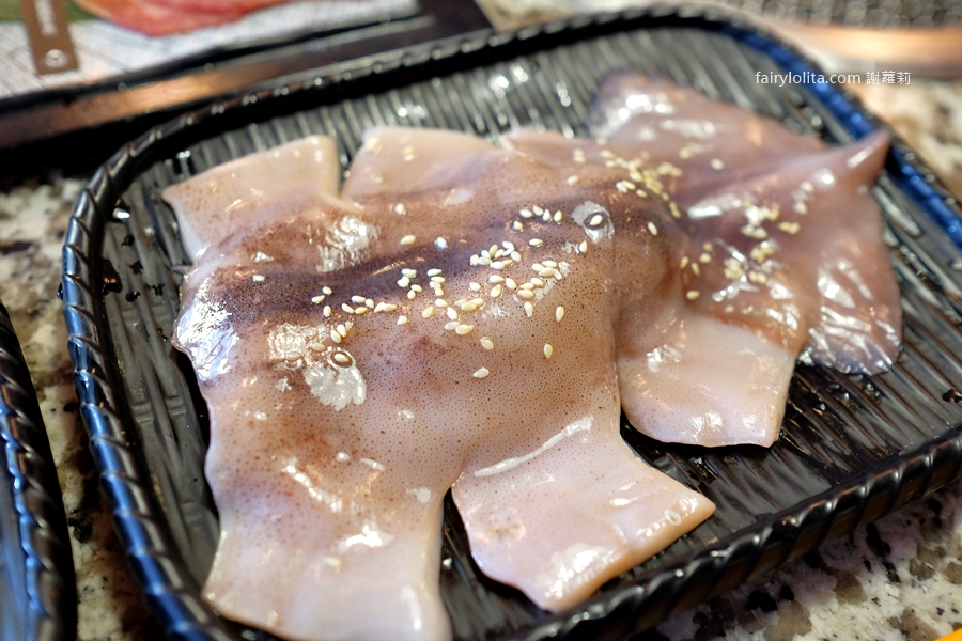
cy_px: 320
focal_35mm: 35
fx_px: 935
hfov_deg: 54.4
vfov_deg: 37.9
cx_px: 481
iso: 1250
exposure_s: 1/50
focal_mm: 23
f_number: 2.8
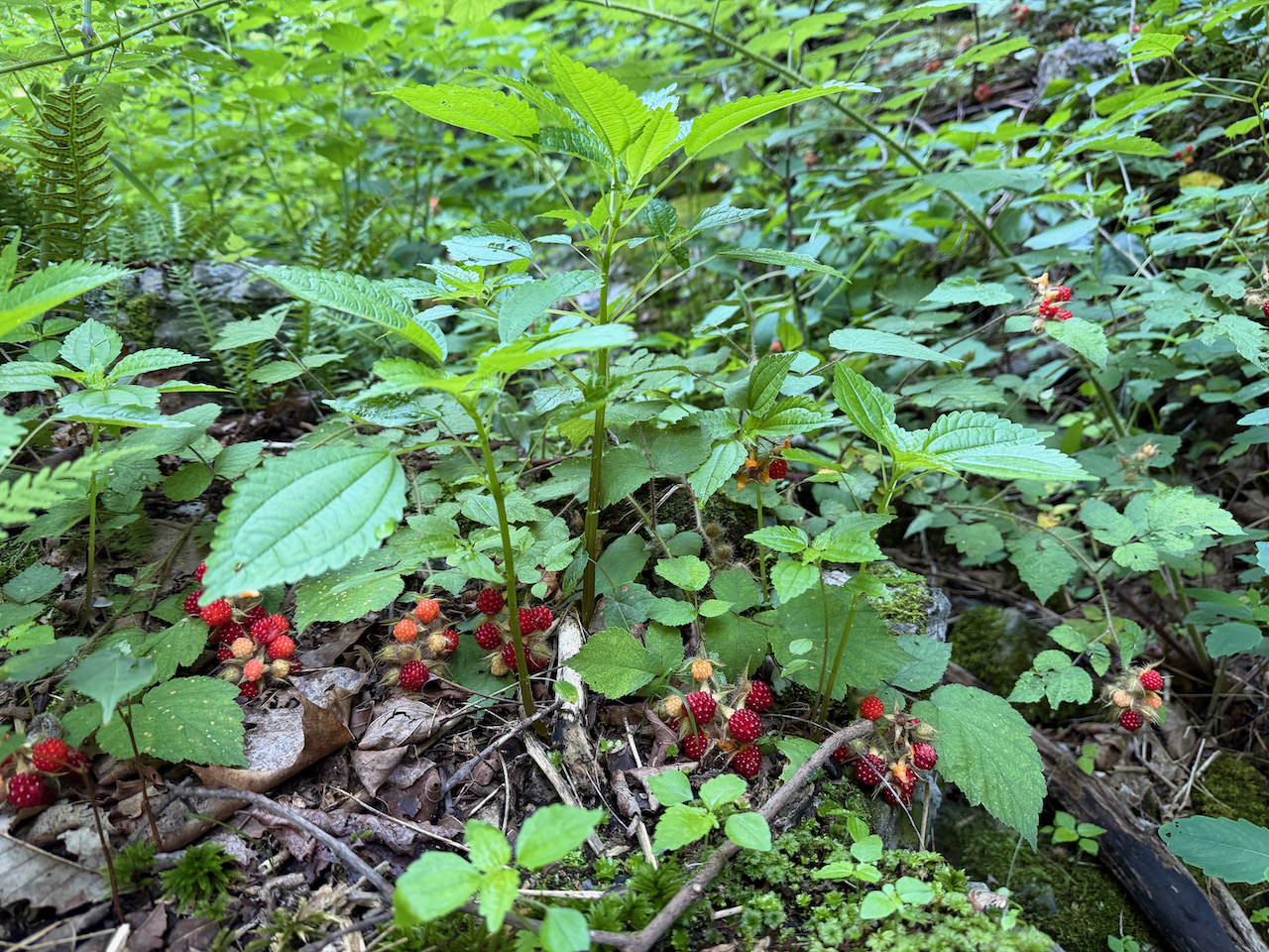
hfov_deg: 71.6
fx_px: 880
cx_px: 634
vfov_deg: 56.8
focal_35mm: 24
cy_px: 476
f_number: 1.78
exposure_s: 1/60
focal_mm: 6.76
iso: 320
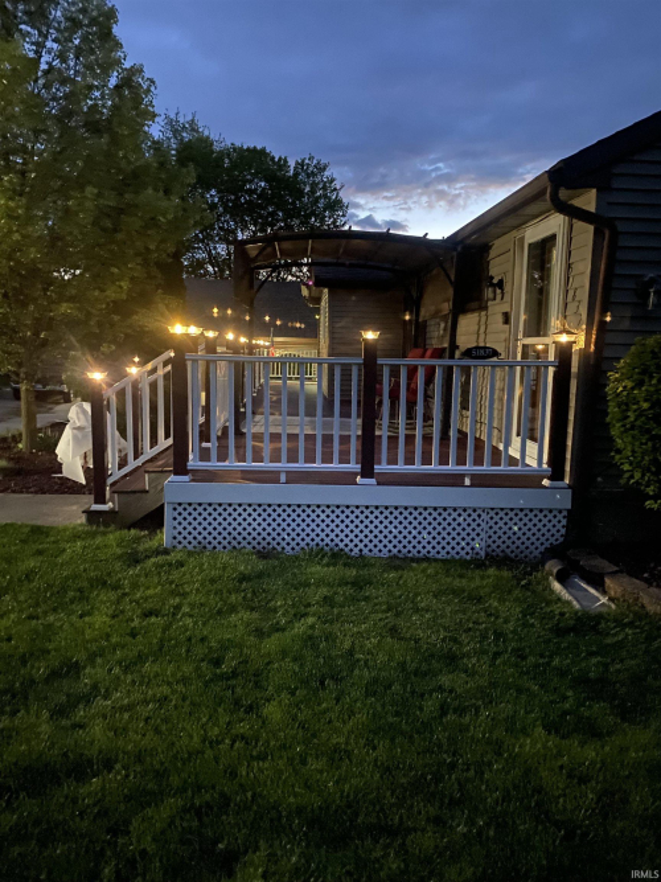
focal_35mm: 26
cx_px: 330
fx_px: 662
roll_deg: -0.9
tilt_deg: -5.6
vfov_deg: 67.3
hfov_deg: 53.0
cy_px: 441
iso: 1250
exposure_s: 1/8
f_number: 1.8
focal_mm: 4.25
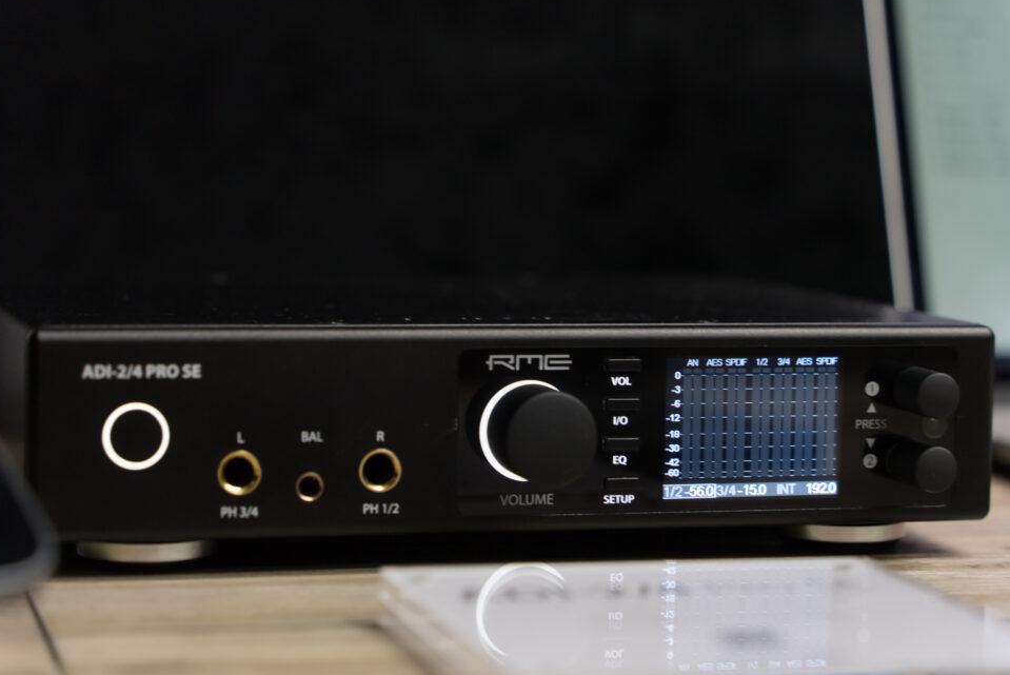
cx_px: 514
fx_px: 2667
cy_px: 330
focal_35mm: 95
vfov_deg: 14.4
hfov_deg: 21.4
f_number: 4.5
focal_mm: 89
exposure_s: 1/50
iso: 800
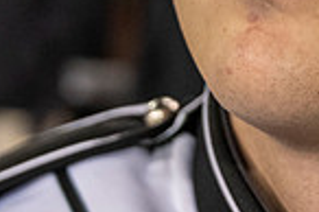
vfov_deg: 7.1
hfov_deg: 10.8
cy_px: -185
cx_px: 363
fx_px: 1655
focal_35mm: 187
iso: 2500
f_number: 4
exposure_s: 1/500
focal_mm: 47
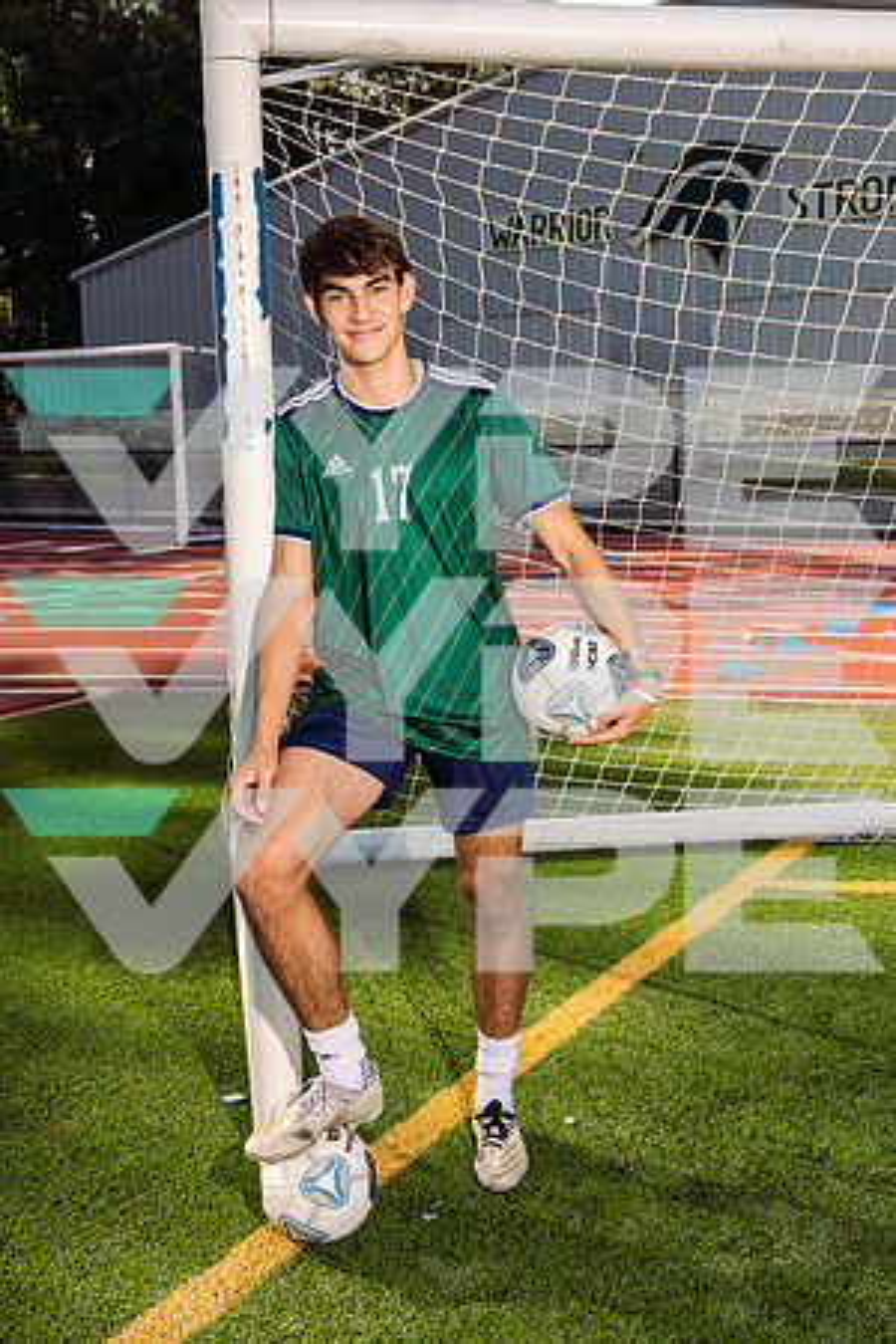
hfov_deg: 33.4
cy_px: 672
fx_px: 1493
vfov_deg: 48.5
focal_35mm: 40
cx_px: 448
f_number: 7.1
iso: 100
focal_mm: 40
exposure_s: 1/250
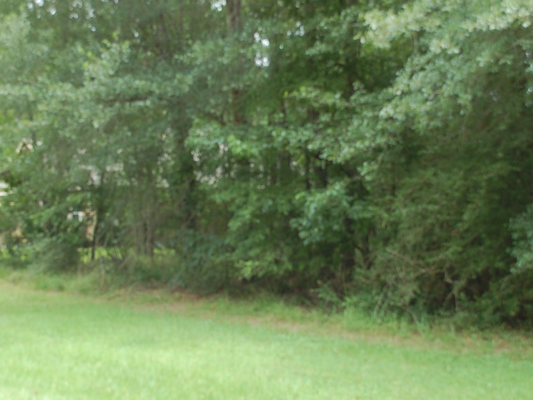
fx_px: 724
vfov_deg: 30.9
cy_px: 197
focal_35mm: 47
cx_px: 230
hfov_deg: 40.4
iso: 220
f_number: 5.6
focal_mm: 26
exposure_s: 1/125
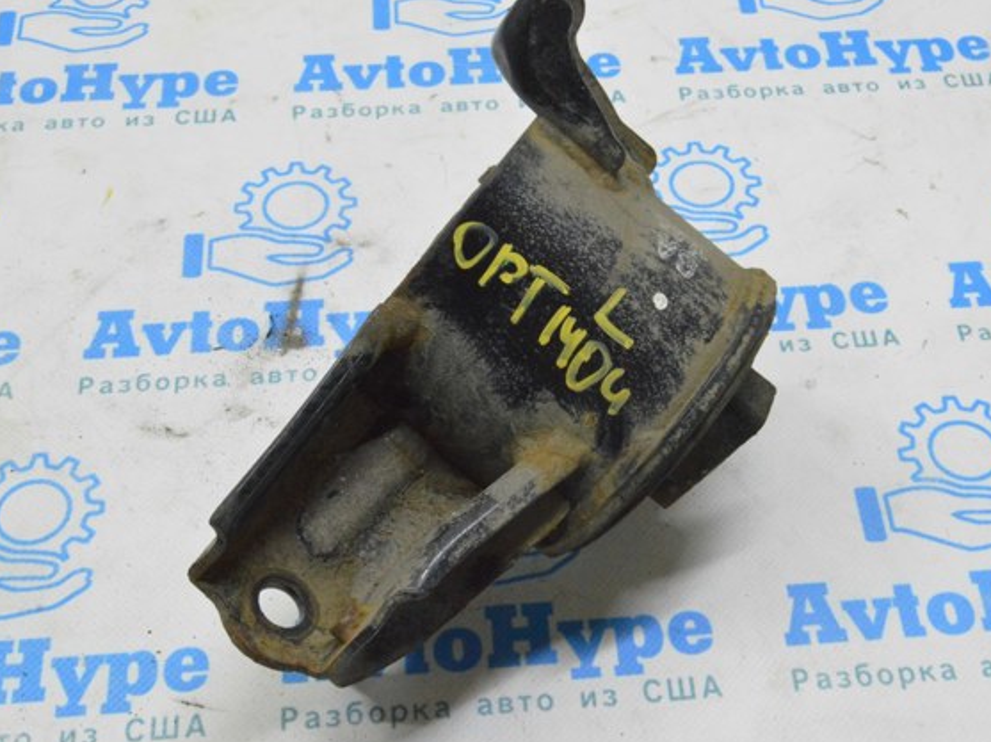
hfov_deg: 36.2
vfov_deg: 27.5
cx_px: 552
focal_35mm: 53
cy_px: 376
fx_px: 1516
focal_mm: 32
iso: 6400
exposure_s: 1/20
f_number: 20
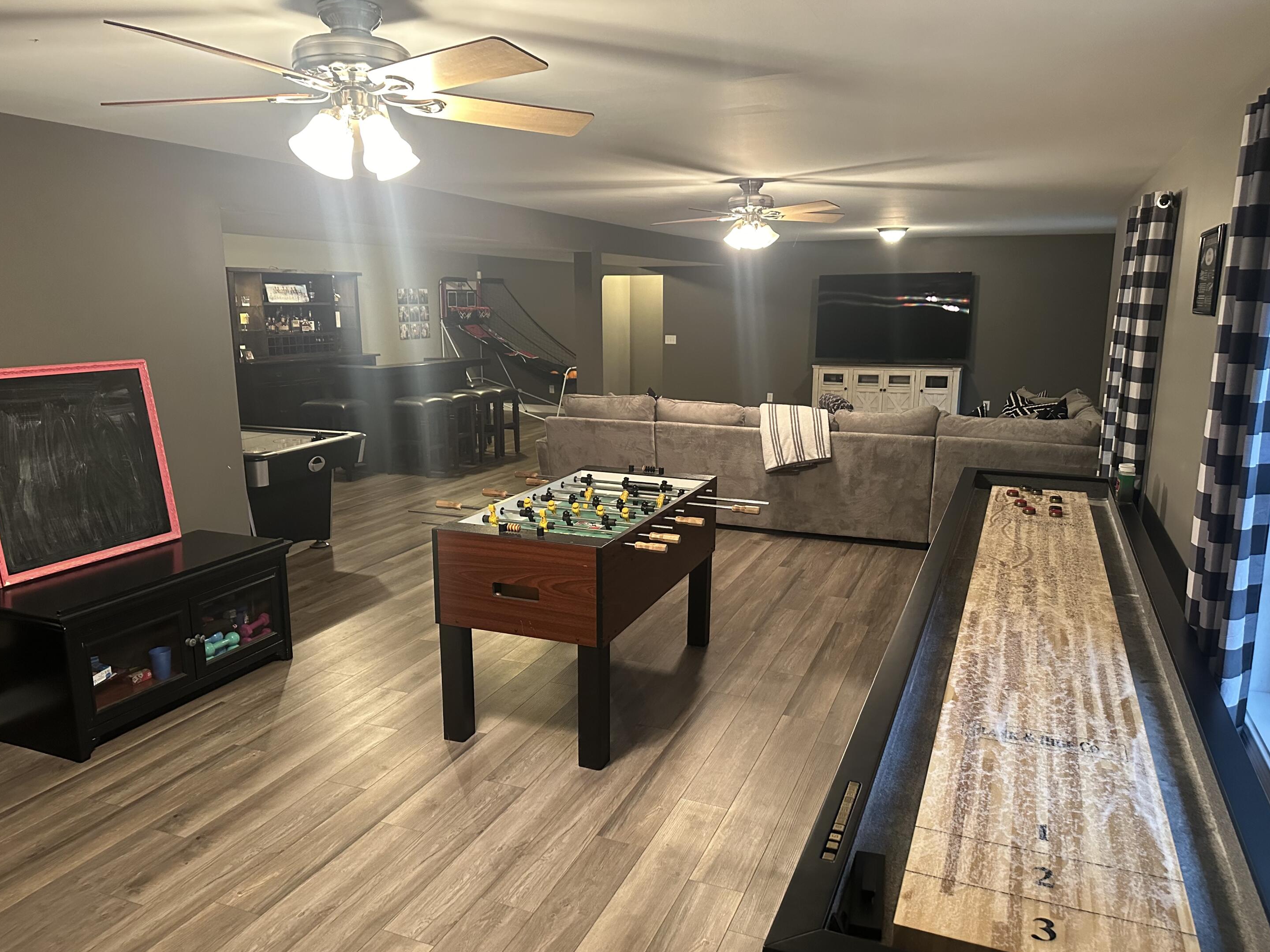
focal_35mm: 25
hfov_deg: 69.4
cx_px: 637
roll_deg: -0.2
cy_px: 493
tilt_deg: -11.1
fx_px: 917
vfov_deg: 54.9
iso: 640
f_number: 1.78
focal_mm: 6.86
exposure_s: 1/60
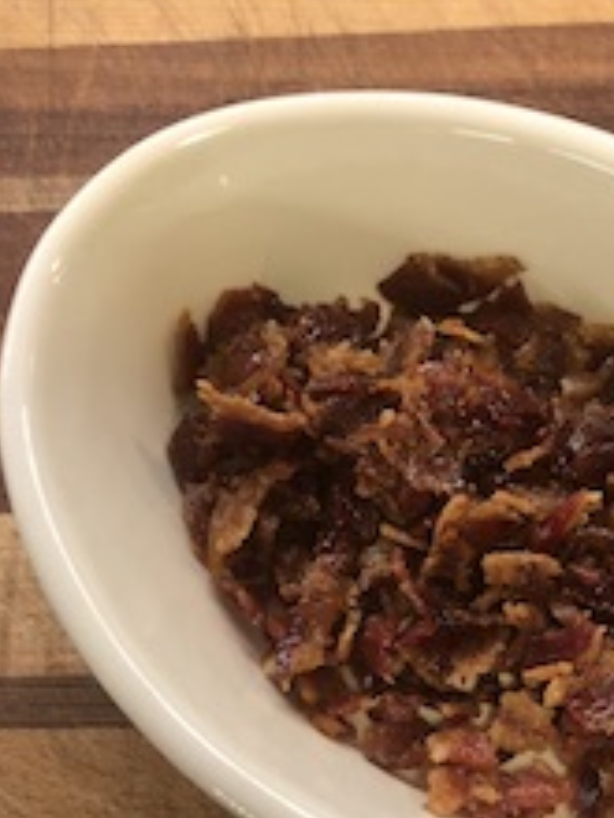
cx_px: 510
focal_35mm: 51
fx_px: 1206
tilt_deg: -65.8
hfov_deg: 27.8
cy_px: 554
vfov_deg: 37.0
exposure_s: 1/15
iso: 64
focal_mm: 4
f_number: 1.8
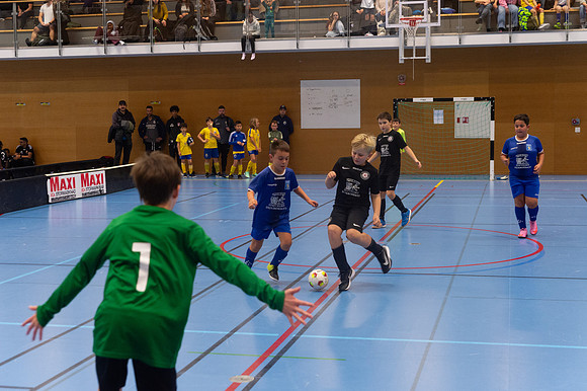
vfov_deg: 23.9
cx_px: 294
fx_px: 921
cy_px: 196
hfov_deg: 35.3
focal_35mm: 57
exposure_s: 1/400
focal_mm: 56
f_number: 3.5
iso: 4000
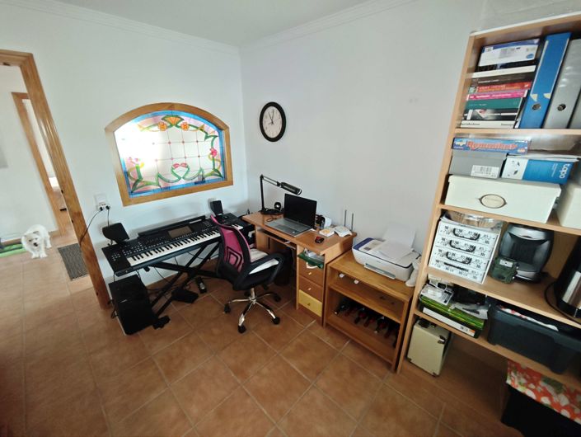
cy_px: 218
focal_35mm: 14
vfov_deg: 85.8
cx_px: 290
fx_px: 235
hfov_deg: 102.0
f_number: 2.2
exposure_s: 1/33.3
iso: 1000
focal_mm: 2.16
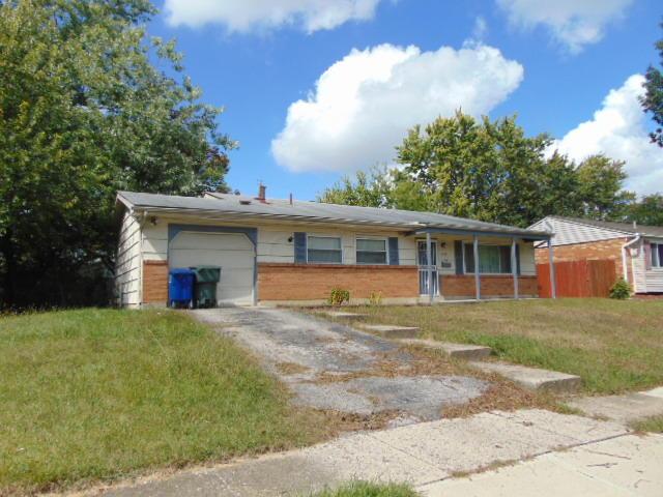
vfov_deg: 54.9
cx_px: 332
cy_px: 248
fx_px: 479
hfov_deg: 69.4
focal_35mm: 25
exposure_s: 1/200
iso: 80
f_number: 7.7
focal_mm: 4.5
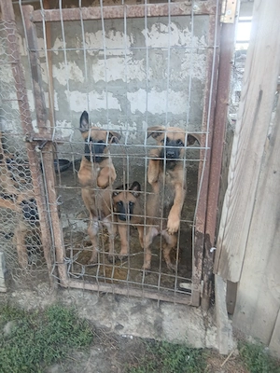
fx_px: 280
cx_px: 140
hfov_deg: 53.1
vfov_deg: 67.3
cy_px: 186
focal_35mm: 26
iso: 80
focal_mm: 3.98
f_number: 1.8
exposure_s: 1/50.3
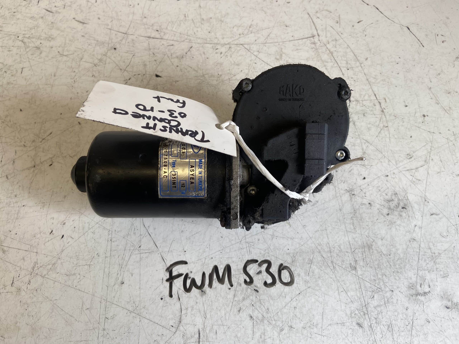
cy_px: 172
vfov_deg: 53.1
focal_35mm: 26
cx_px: 230
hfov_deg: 67.3
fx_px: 345
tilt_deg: -64.9
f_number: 1.8
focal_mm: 4.25
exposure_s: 1/100
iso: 50
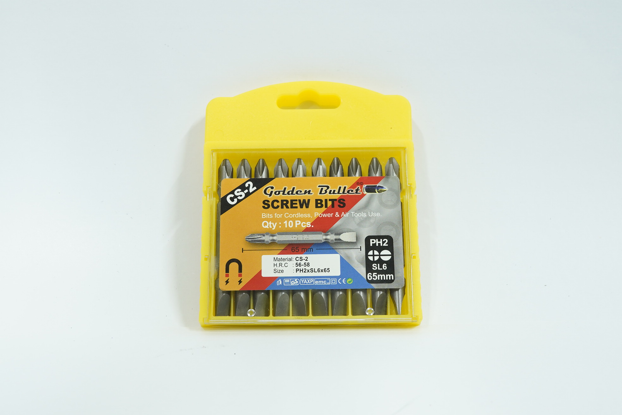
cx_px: 311
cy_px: 208
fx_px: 829
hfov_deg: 41.1
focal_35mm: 48
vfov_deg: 28.1
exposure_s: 1/4
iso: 640
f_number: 8
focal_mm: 32
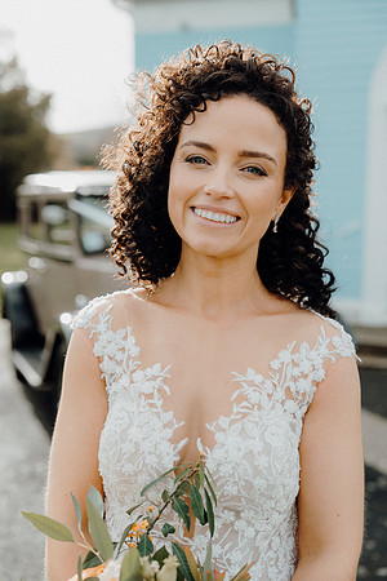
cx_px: 194
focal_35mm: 50
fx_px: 806
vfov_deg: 39.6
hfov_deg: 27.0
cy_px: 290
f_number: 3.5
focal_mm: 50
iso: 125
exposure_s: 1/500
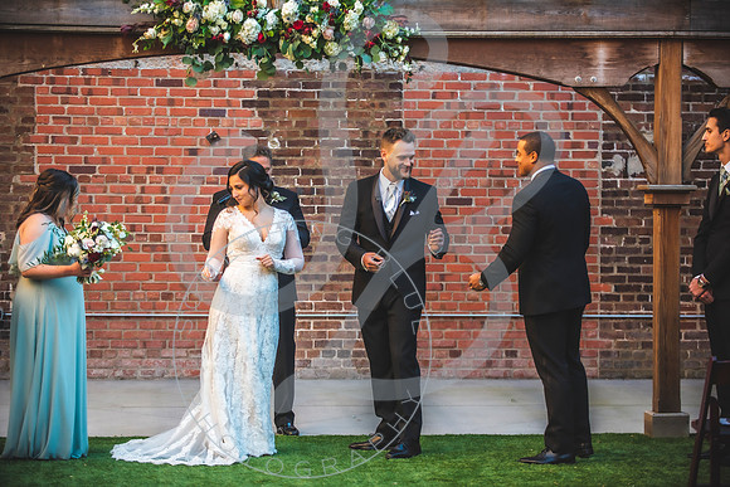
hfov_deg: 19.2
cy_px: 244
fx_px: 2158
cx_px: 362
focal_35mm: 106
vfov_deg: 12.9
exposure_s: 1/640
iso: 640
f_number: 2.8
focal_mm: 105
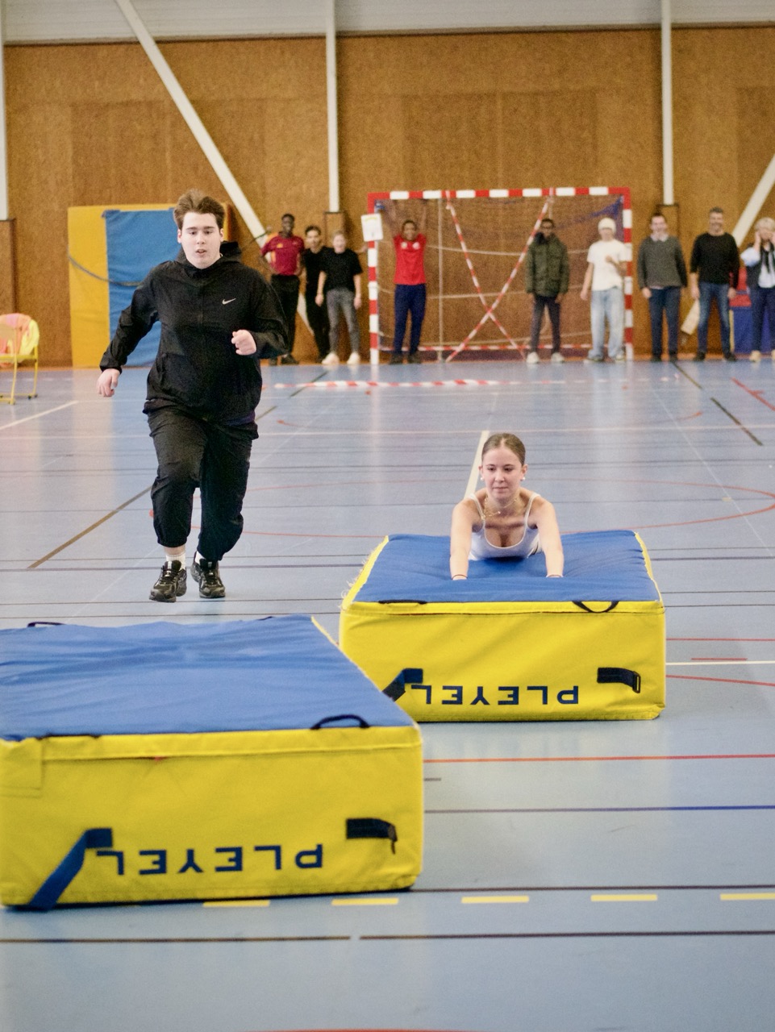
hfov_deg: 17.2
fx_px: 2566
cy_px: 516
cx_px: 388
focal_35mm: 86
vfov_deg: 22.7
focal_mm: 43
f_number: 1.8
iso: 3200
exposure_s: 1/640
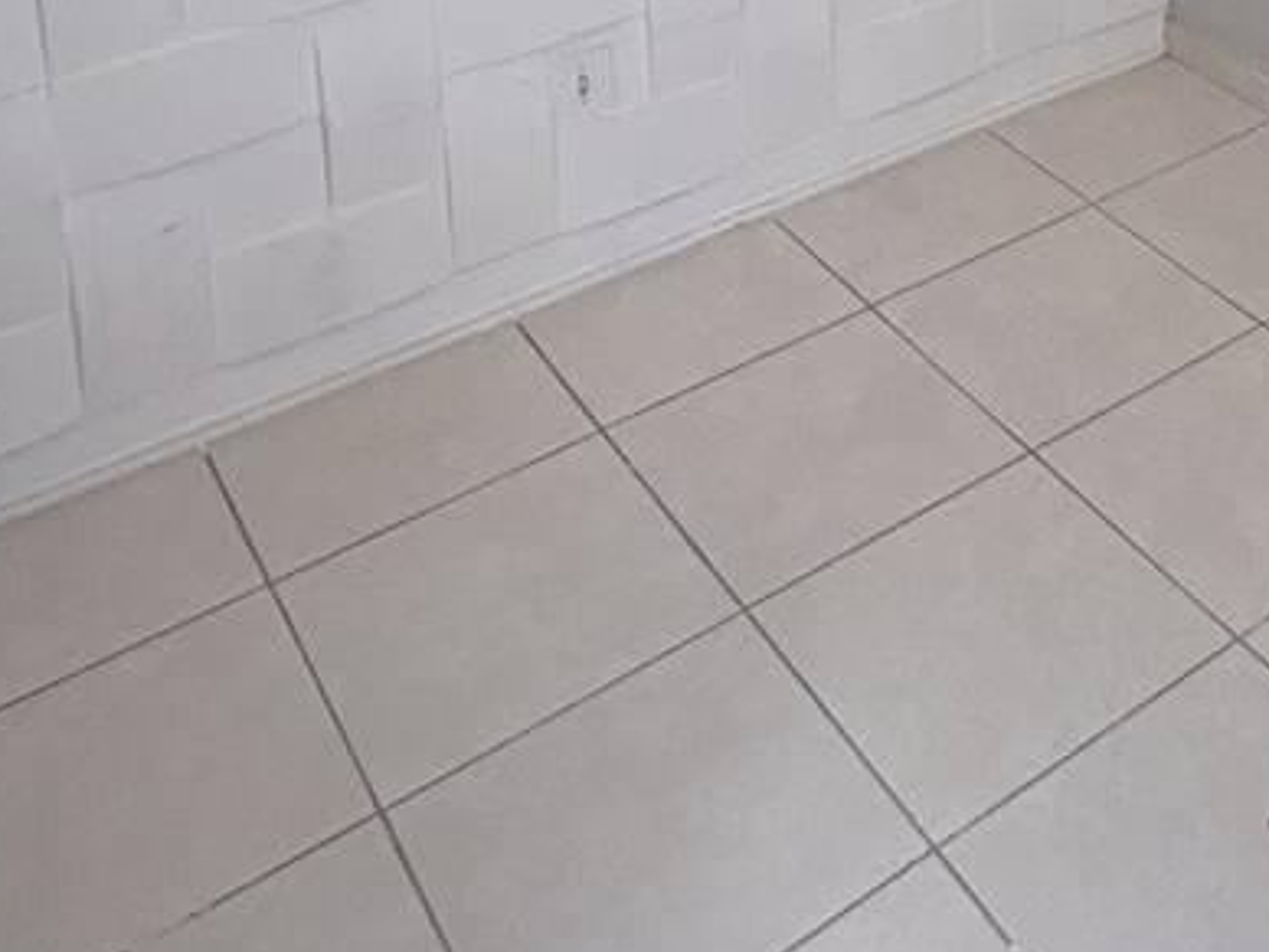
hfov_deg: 34.2
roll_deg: +0.7
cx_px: 1210
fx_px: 1906
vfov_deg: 22.2
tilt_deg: -10.5
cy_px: -540
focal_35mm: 52
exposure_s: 1/120
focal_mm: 2.22
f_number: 2.2
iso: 40
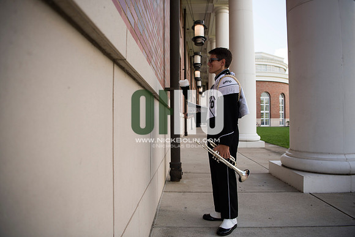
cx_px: 178
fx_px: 237
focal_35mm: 24
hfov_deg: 73.7
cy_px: 118
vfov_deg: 53.2
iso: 400
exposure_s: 1/1600
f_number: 2.8
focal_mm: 24
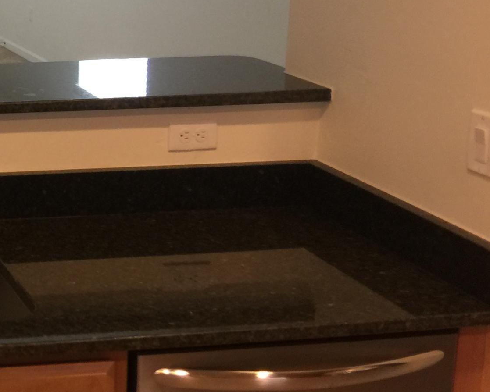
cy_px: 74
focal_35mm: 76
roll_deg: +0.2
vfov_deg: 19.9
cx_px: -164
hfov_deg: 22.2
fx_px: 1102
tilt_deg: -10.3
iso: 50
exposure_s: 1/15
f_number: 2.2
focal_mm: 4.15
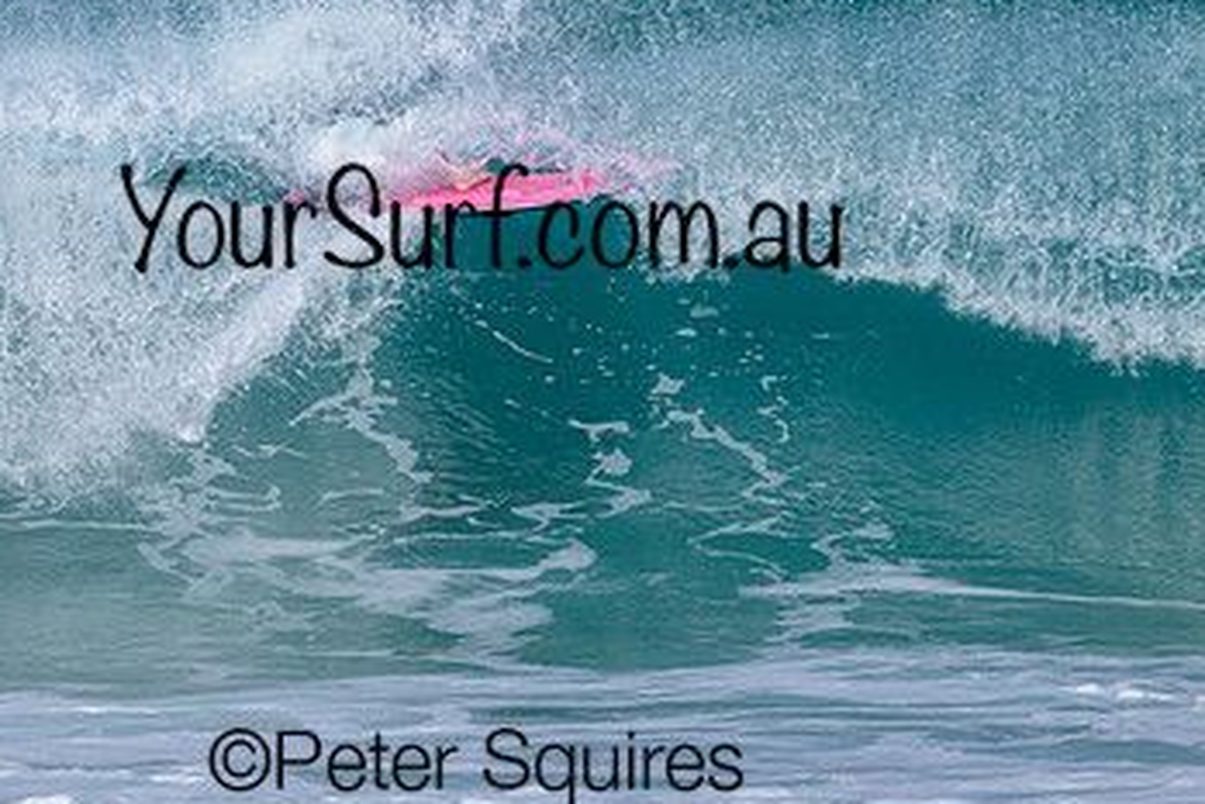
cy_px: 188
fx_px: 32848
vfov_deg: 1.4
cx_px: 476
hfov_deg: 2.1
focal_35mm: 981
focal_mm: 590
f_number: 11
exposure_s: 1/2000
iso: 720
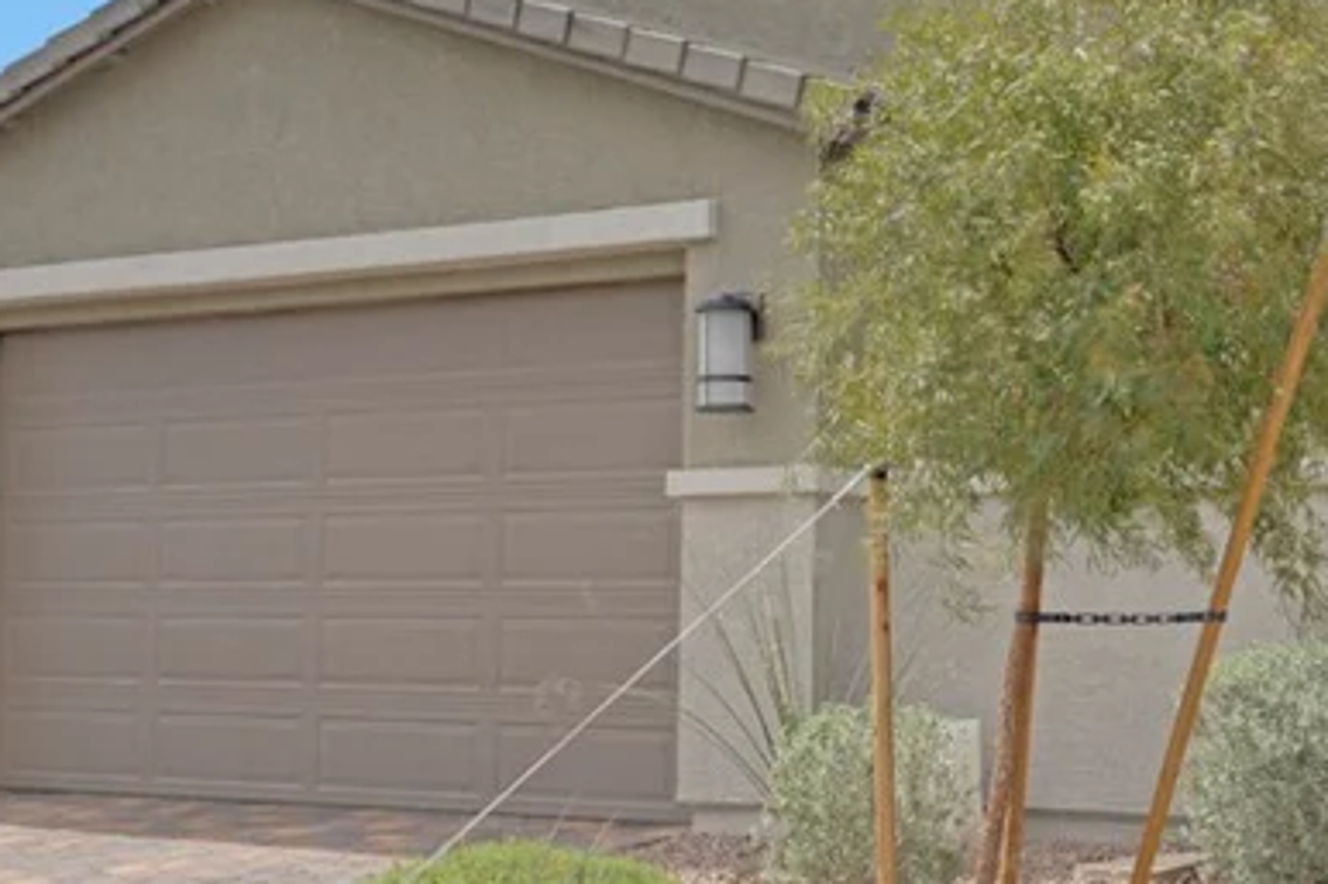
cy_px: 521
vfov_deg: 19.7
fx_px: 2544
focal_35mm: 69
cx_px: 1149
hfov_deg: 28.3
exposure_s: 1/160
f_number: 8
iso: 160
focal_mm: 26
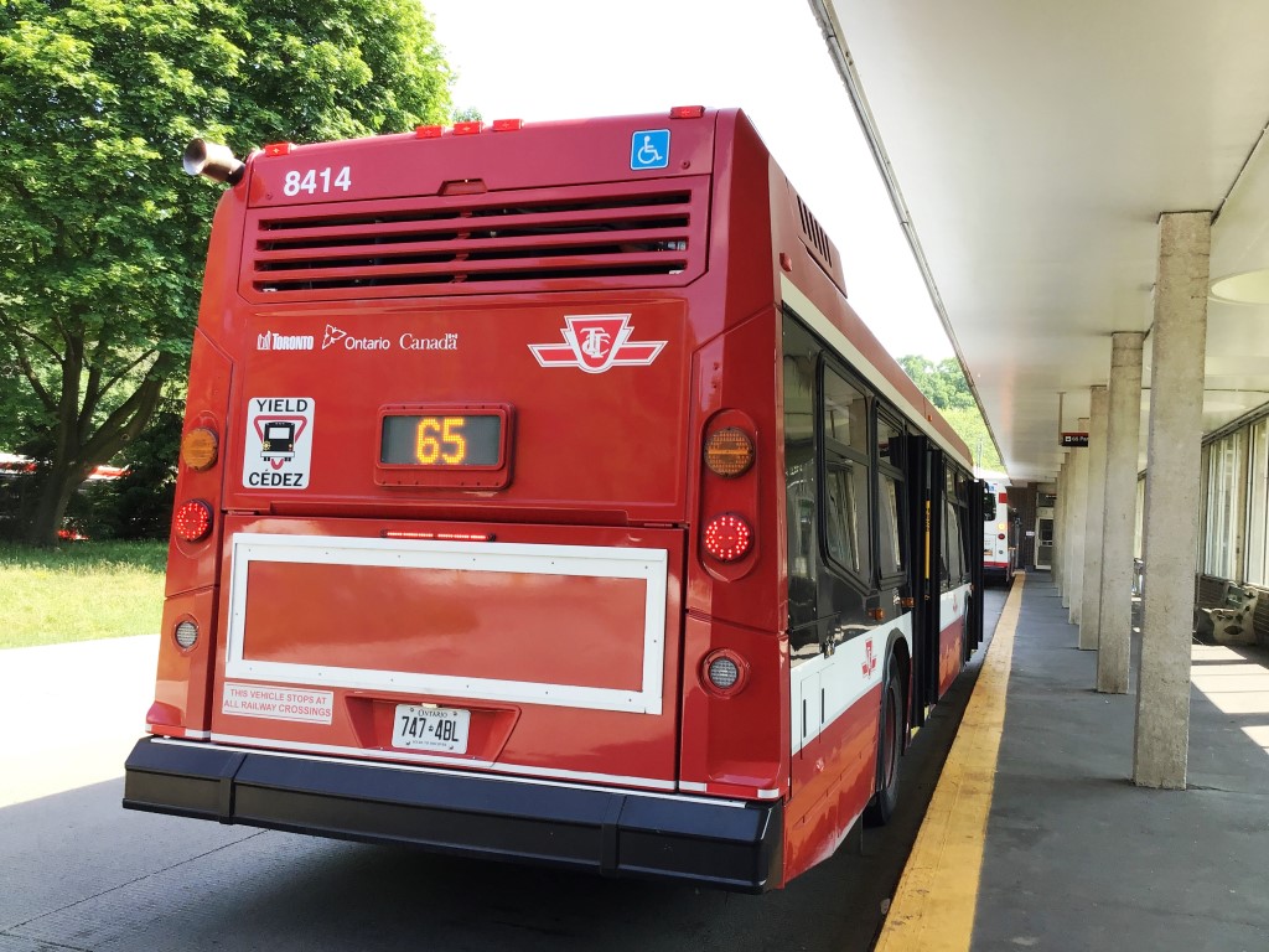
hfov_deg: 58.4
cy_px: 476
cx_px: 634
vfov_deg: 45.4
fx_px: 1136
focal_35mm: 31
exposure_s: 1/197
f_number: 2.4
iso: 25
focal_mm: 3.3
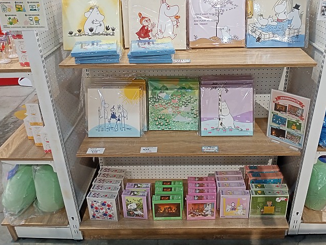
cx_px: 184
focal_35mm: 34
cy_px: 107
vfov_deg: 41.7
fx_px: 320
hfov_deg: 53.8
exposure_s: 1/33.3
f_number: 1.8
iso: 164
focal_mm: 4.05
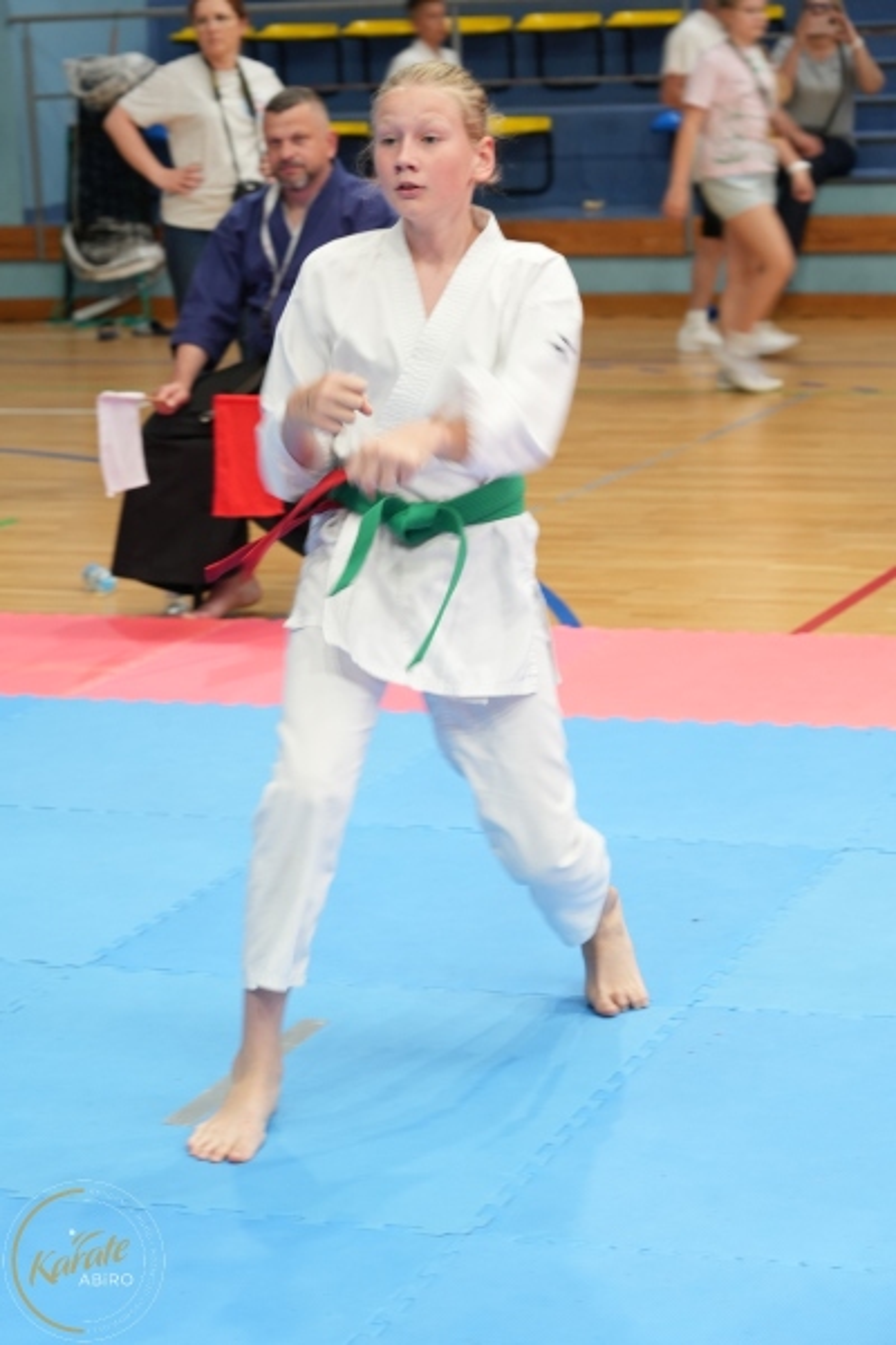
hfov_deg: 15.0
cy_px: 672
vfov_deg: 22.4
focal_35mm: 91
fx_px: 3397
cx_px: 448
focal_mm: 91
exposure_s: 1/50
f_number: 6.3
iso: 800
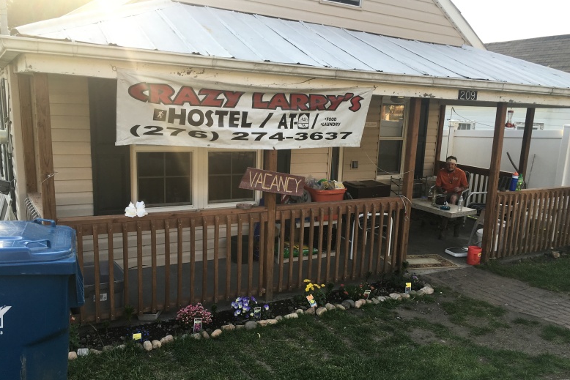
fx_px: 491
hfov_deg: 60.3
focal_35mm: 31
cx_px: 289
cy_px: 215
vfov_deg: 42.3
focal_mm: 4.15
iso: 25
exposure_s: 1/218
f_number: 2.2
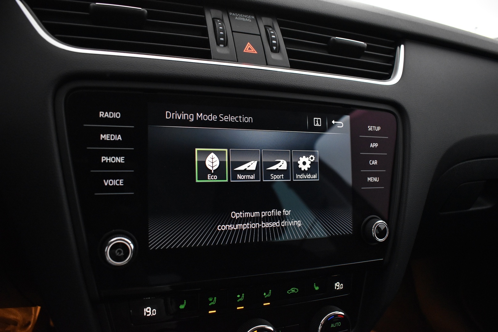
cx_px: 249
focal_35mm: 27
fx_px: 374
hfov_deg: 67.4
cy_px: 166
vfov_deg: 47.9
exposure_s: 1/60
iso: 3200
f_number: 4
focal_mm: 18
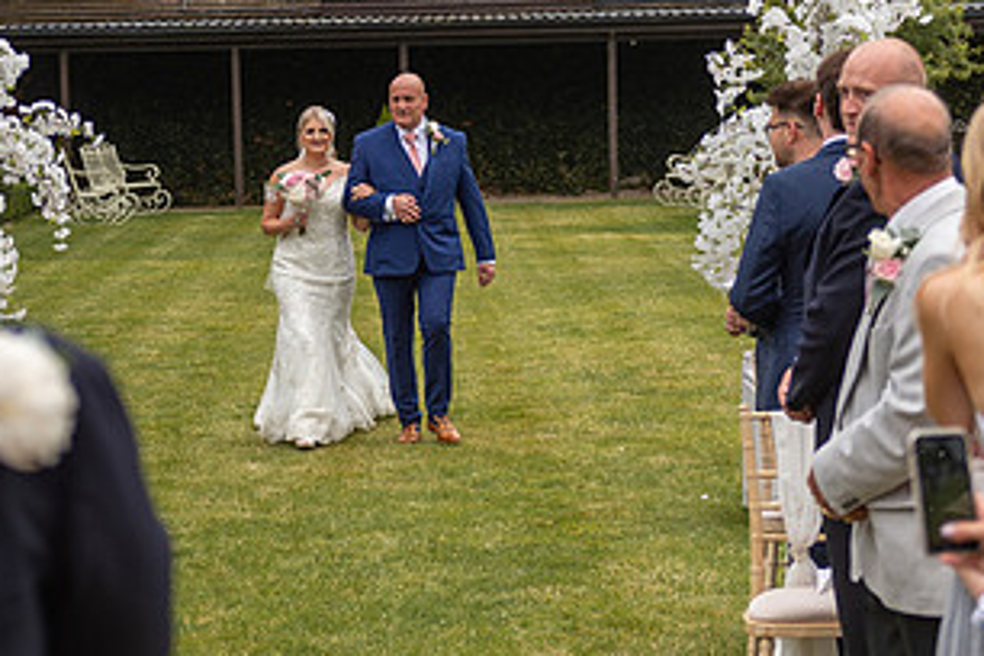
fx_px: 3006
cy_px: 257
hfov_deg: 18.5
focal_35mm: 110
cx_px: 318
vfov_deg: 12.4
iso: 100
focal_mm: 58
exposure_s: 1/1600
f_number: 2.8
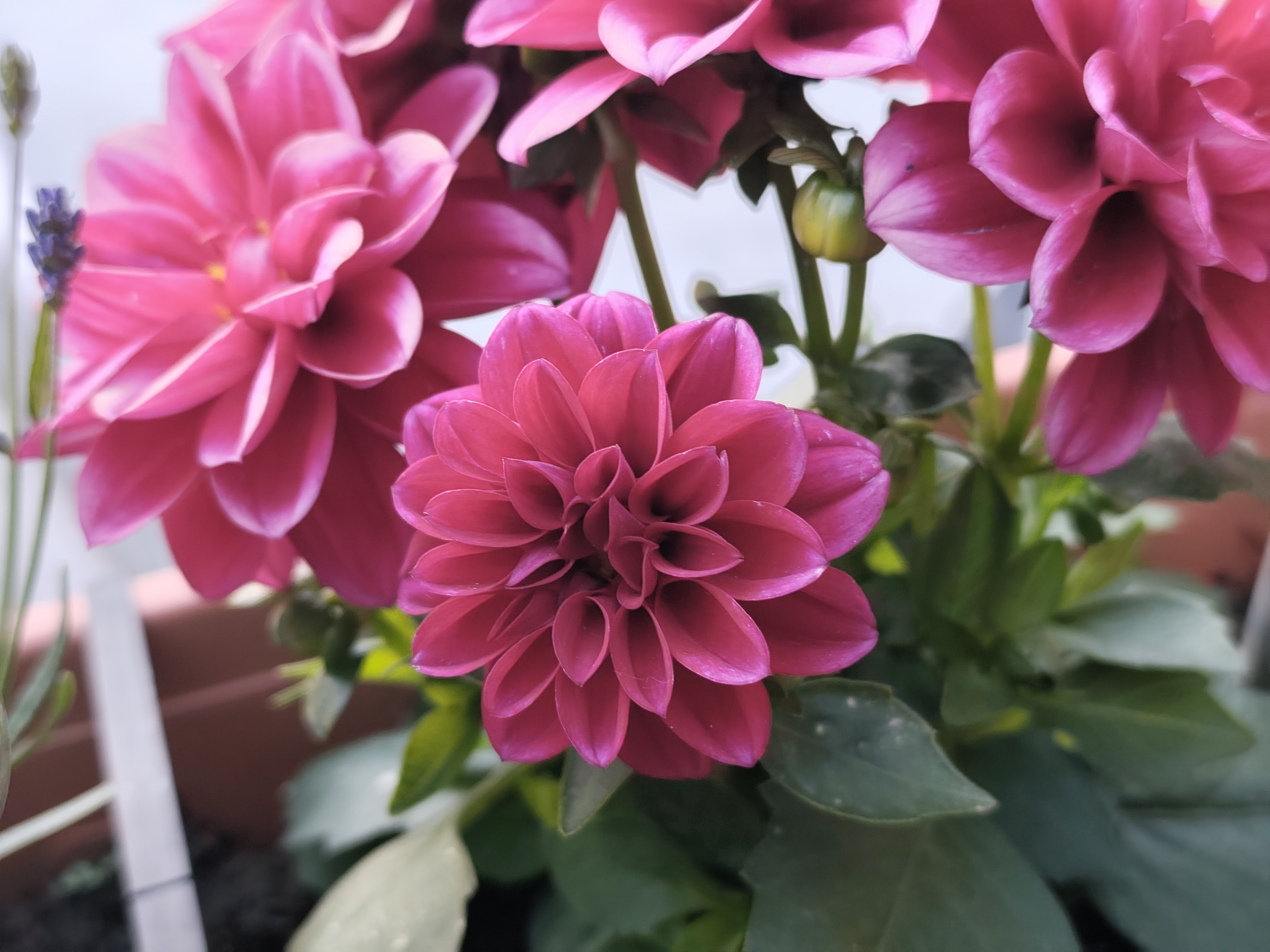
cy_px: 476
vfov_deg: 31.5
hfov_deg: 41.2
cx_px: 635
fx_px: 1688
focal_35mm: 46
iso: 320
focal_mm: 6.19
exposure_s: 1/33.3
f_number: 1.65
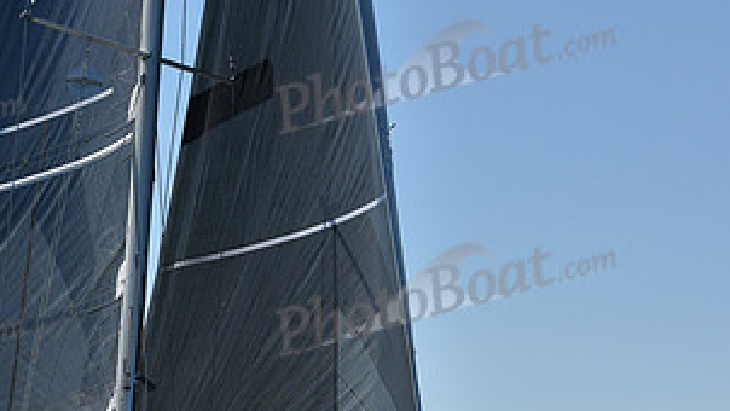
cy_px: 453
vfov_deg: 7.0
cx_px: 152
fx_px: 3349
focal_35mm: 173
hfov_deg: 12.4
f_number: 6.3
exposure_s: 1/2500
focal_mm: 86
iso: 250
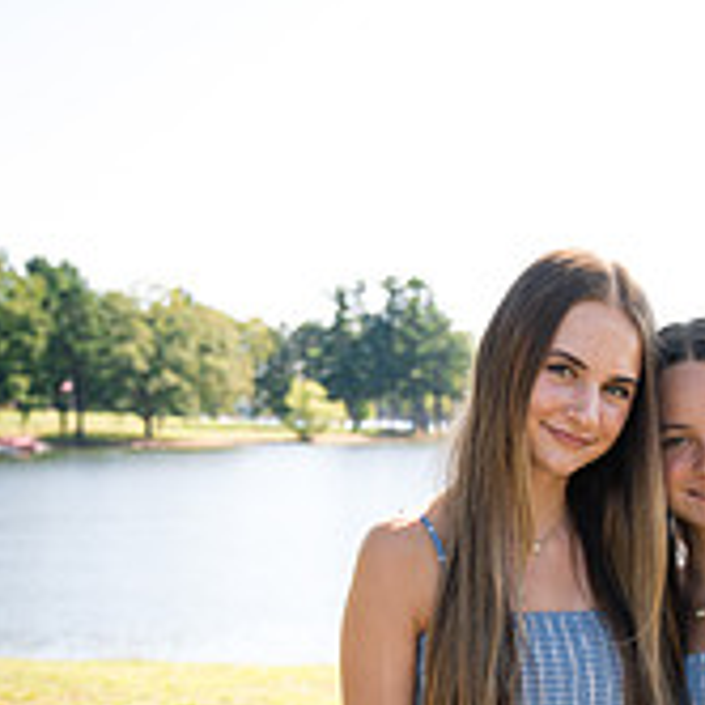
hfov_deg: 22.2
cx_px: 633
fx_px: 1751
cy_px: 815
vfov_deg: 21.4
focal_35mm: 76
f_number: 3.5
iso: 125
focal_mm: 33
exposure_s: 1/250
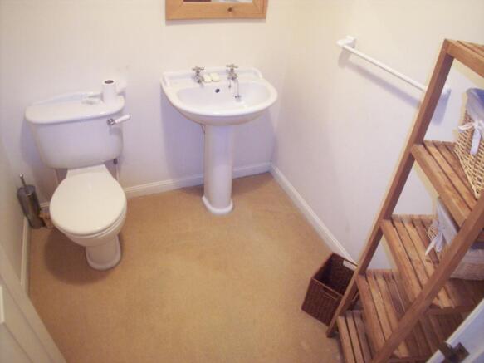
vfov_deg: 36.8
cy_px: 182
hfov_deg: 47.9
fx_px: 545
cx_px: 242
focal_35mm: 39
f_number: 3.4
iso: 400
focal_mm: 8
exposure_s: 1/15
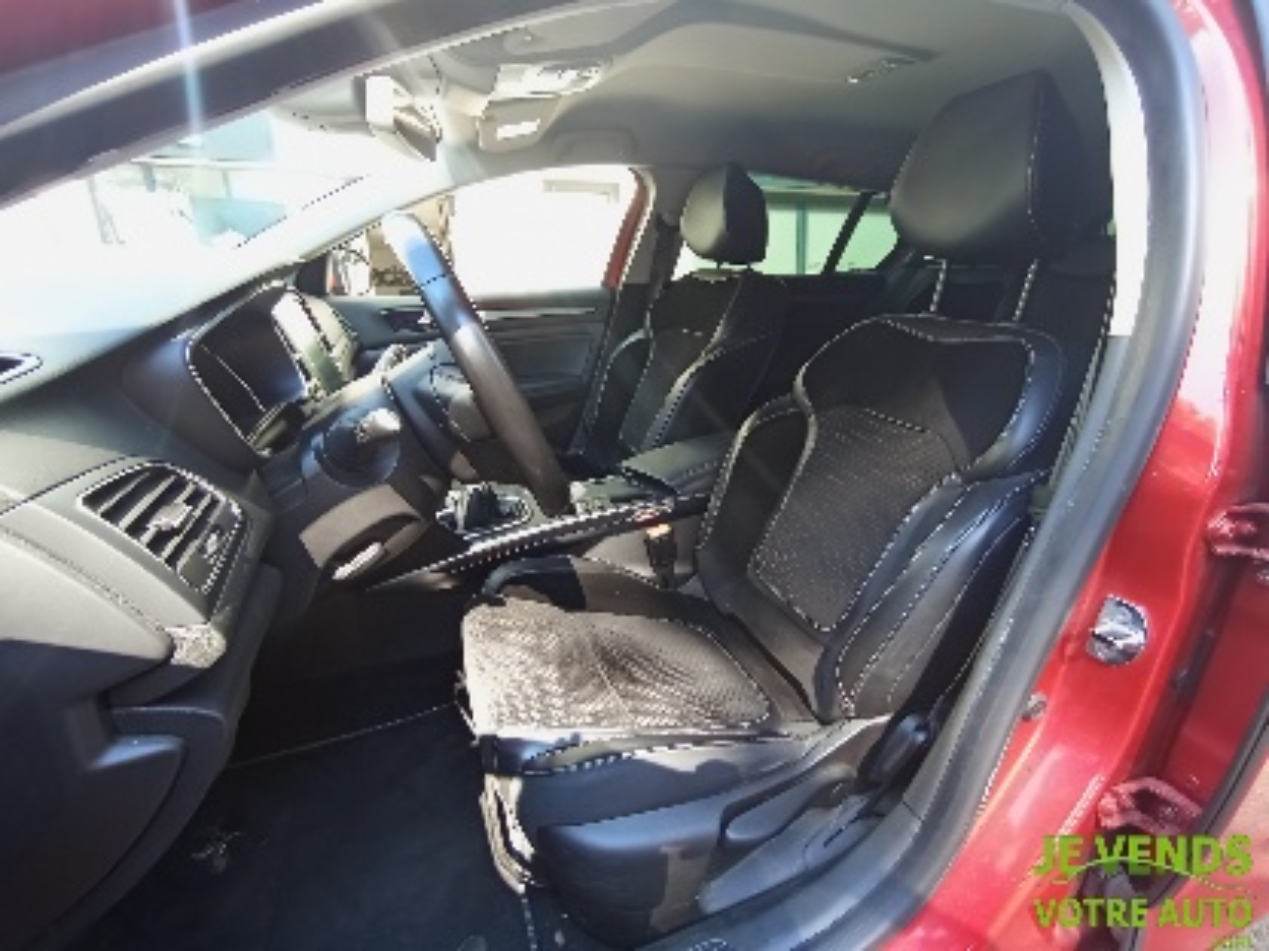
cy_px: 476
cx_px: 634
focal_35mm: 16
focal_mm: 1.65
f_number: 2.2
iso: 54
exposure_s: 1/50
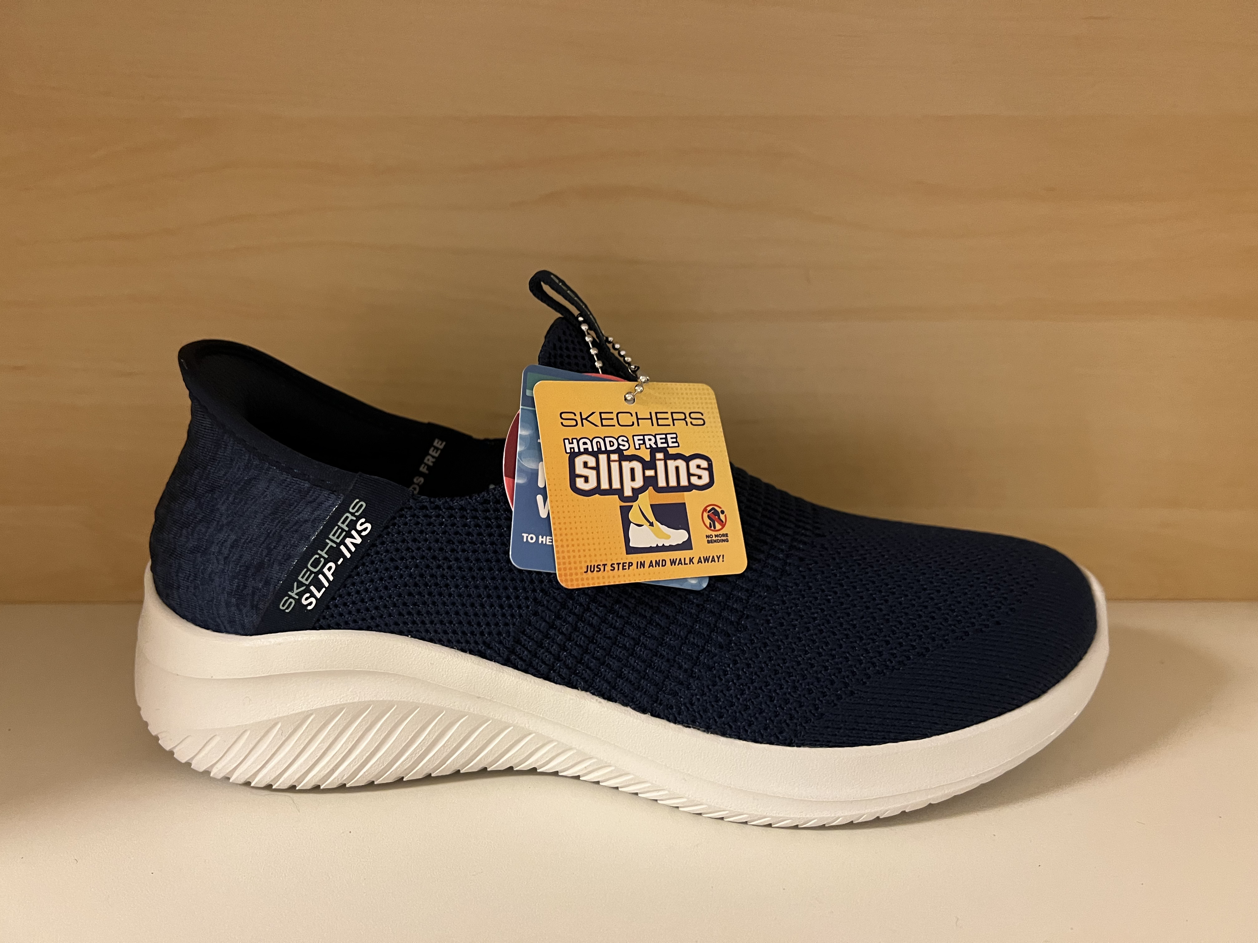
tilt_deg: -15.4
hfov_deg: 67.3
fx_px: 945
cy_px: 472
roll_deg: -0.2
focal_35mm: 26
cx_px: 629
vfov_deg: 53.1
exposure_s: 1/50
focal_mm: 5.7
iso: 320
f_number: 1.5
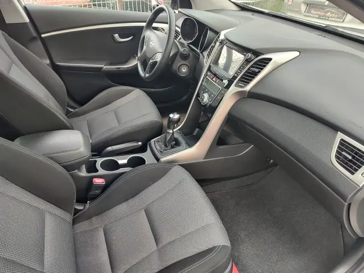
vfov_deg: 58.9
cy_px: 136
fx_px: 242
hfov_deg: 73.9
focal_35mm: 23
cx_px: 182
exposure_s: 1/167
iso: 100
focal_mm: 5.56
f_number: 1.8
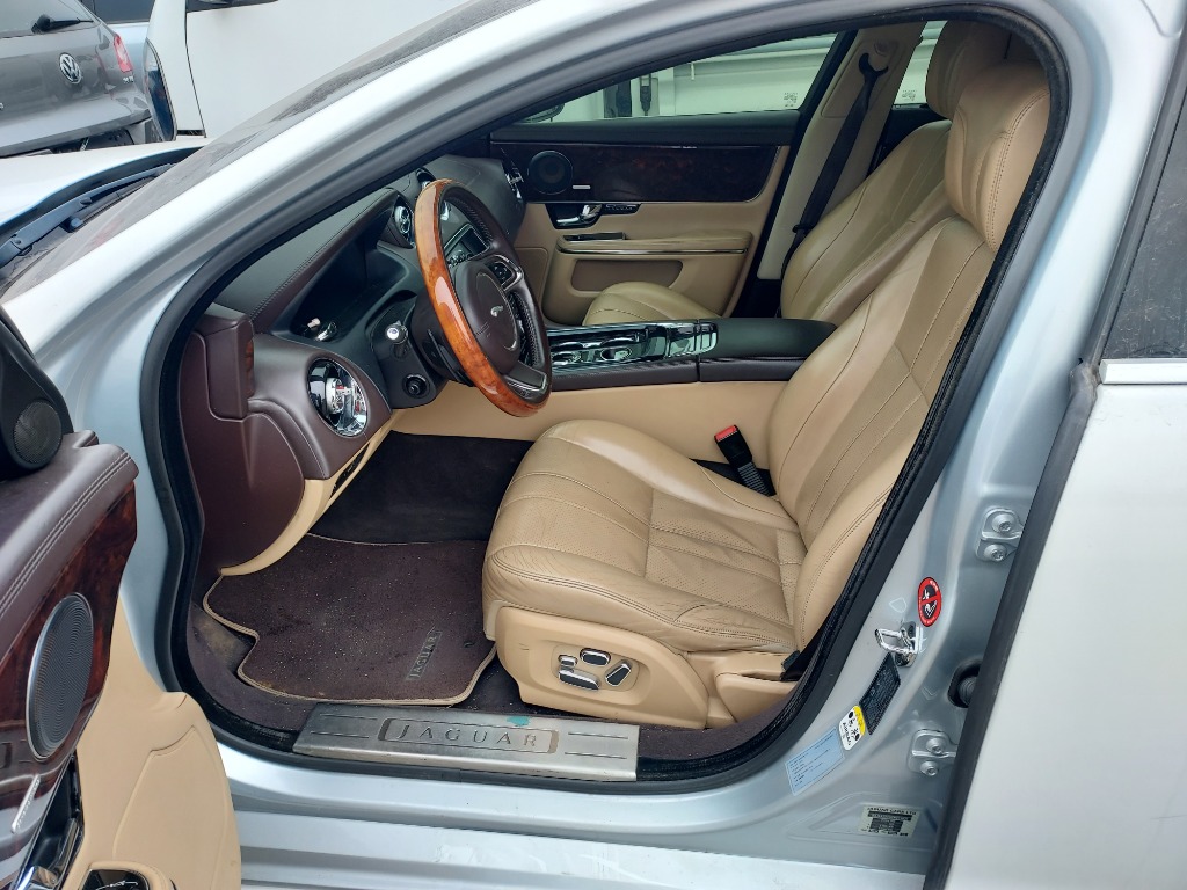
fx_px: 823
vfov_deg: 56.8
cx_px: 594
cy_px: 445
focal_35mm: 24
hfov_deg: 71.6
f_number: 1.8
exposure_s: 1/120
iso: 50
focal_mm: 4.6
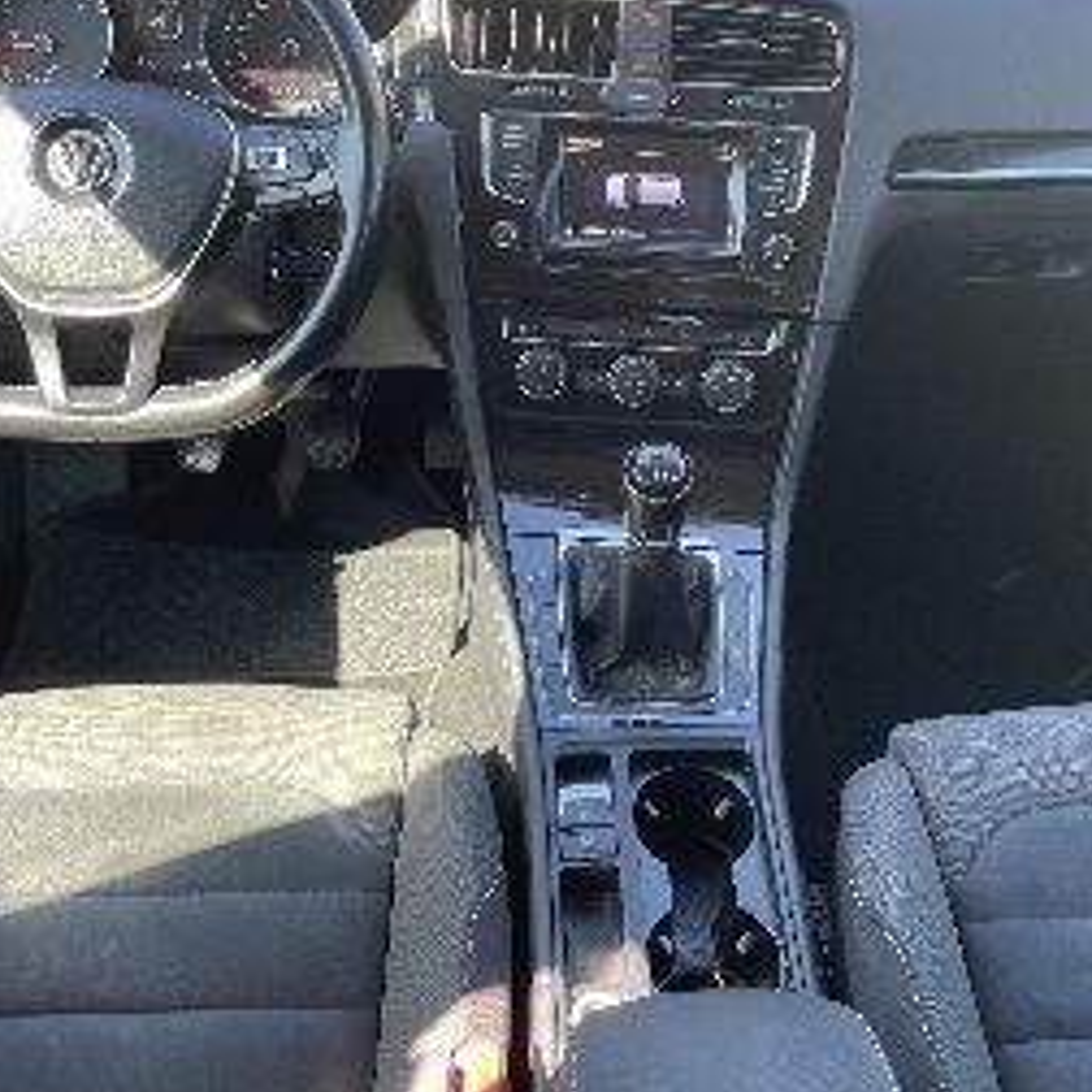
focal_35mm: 38
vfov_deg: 43.8
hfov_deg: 43.8
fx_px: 1356
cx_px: 620
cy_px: 490
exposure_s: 1/121
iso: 50
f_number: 1.6
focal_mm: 4.2
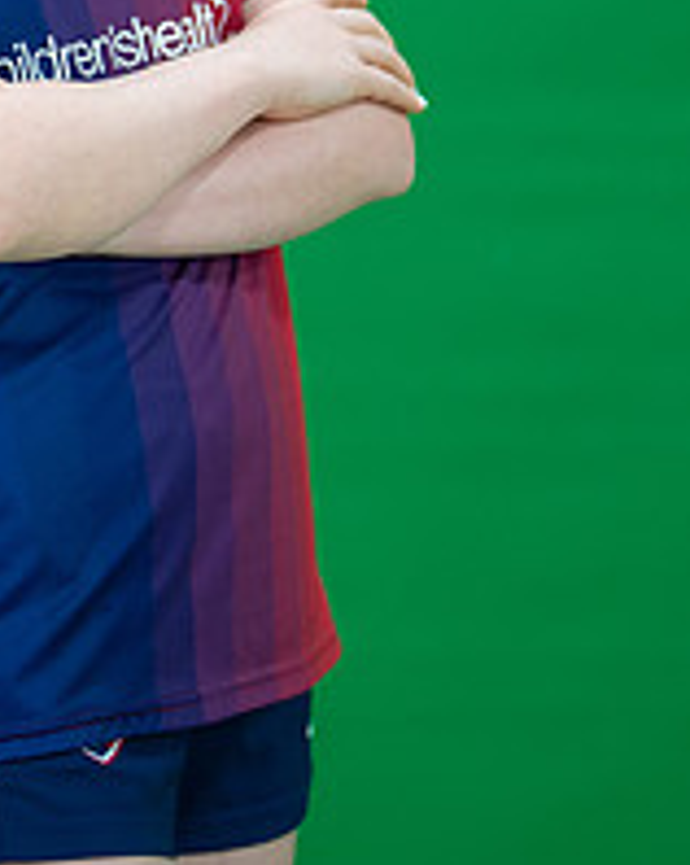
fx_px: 4397
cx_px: -212
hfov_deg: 8.8
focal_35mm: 172
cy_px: -1
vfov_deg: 11.1
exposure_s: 1/500
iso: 400
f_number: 1.2
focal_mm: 50
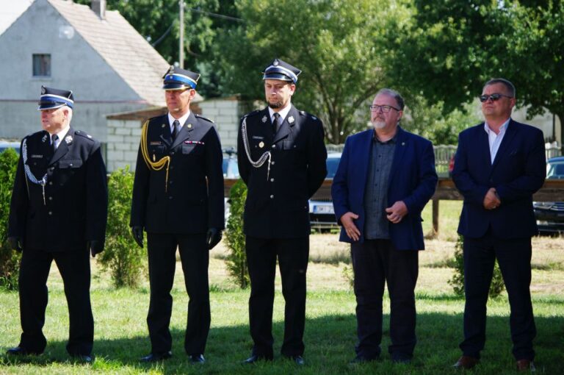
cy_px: 188
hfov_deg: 14.4
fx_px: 2230
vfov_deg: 9.6
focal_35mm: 142
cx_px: 282
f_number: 4.5
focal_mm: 95
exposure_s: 1/350
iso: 200
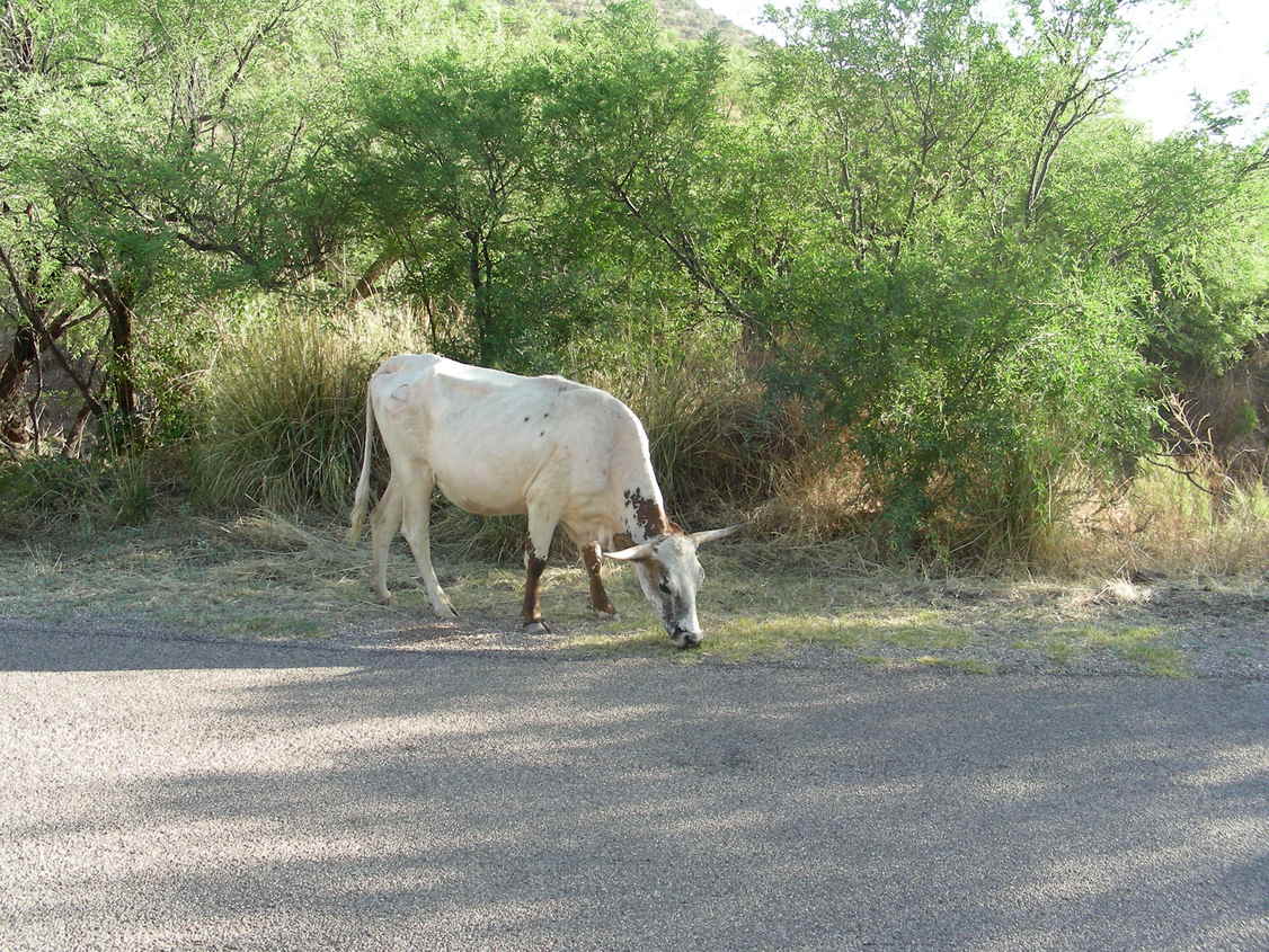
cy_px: 476
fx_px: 1393
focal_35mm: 38
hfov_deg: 49.0
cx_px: 634
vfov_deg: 37.7
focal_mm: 6.3
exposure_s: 1/91.2
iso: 50
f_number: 4
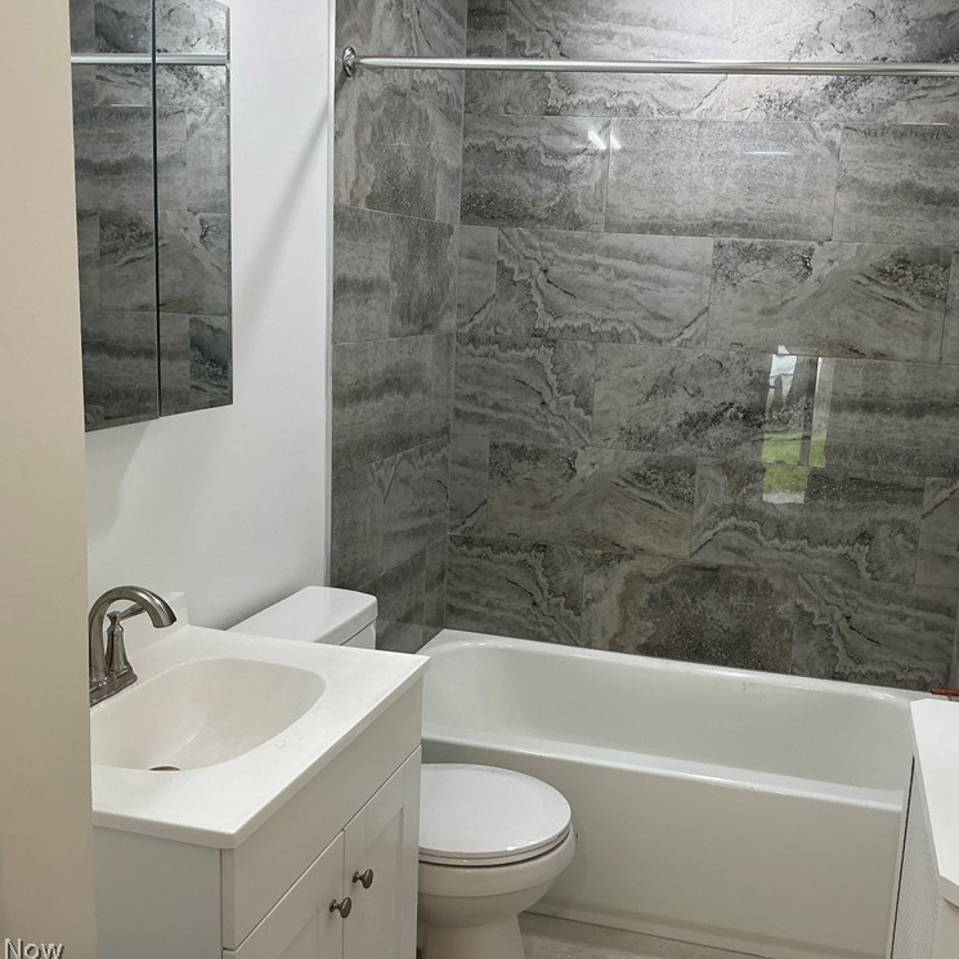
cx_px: 588
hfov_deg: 48.1
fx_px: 1066
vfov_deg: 48.5
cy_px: 476
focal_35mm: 34
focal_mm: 3
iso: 64
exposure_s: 1/60
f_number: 1.8
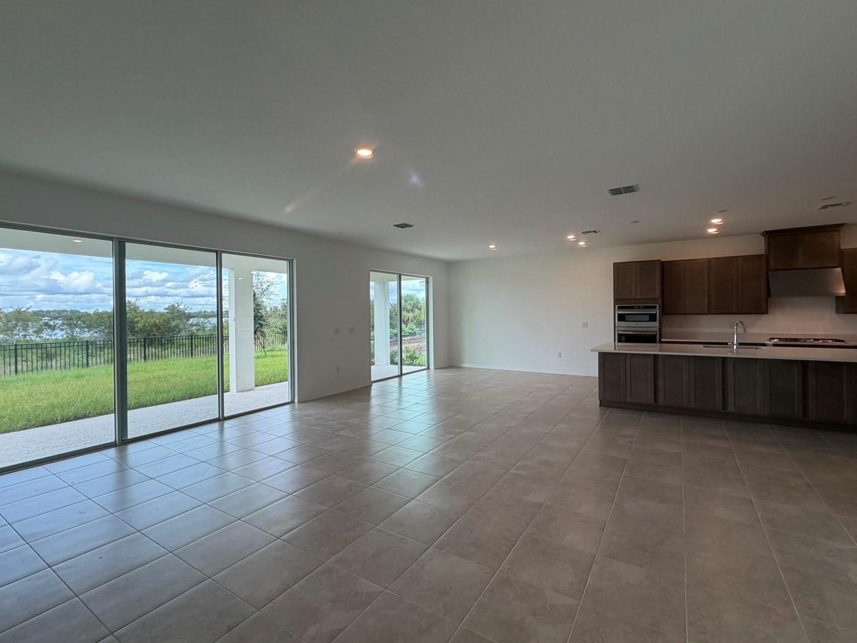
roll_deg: +1.2
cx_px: 431
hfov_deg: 94.5
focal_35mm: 16
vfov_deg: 78.1
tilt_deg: -1.0
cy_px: 312
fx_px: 396
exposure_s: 1/120
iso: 64
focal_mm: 2.22
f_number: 2.2
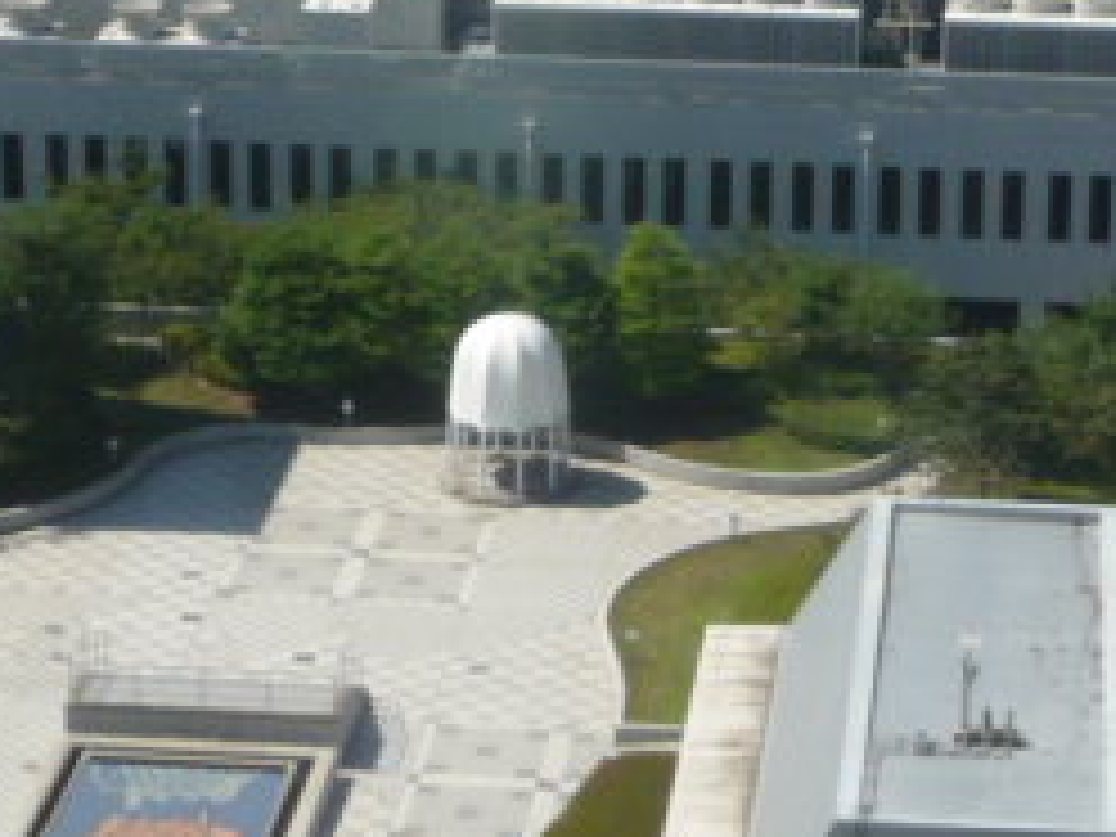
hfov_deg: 15.3
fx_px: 4159
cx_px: 621
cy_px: 76
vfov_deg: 11.4
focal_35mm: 129
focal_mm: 5
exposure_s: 1/200
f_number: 3.4
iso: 100
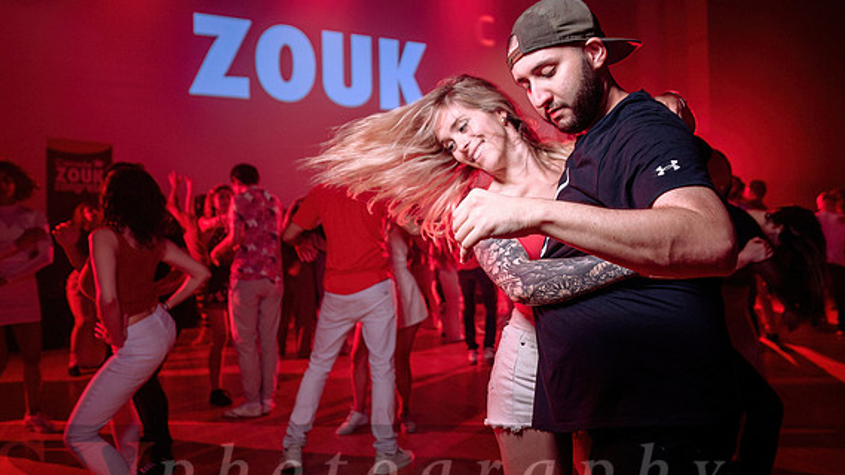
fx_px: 672
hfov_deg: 63.9
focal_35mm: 30
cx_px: 494
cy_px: 222
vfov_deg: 38.9
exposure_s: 1/60
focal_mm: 24
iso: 800
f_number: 2.8
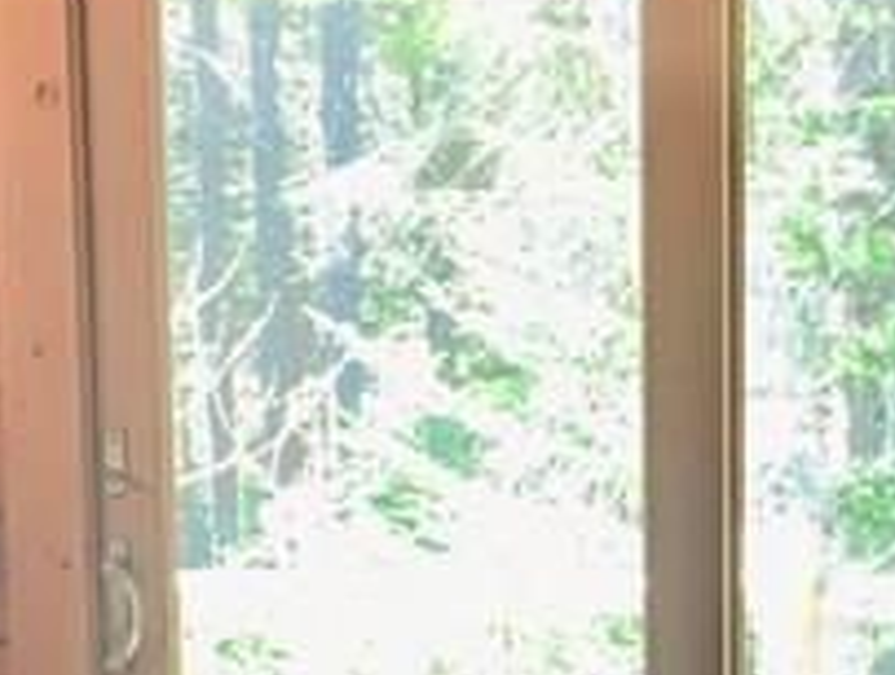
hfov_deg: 13.4
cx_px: 802
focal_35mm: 146
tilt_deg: -10.6
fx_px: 3782
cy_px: 993
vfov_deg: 9.9
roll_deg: -0.4
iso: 40
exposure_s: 1/30
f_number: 2.2
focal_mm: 4.15
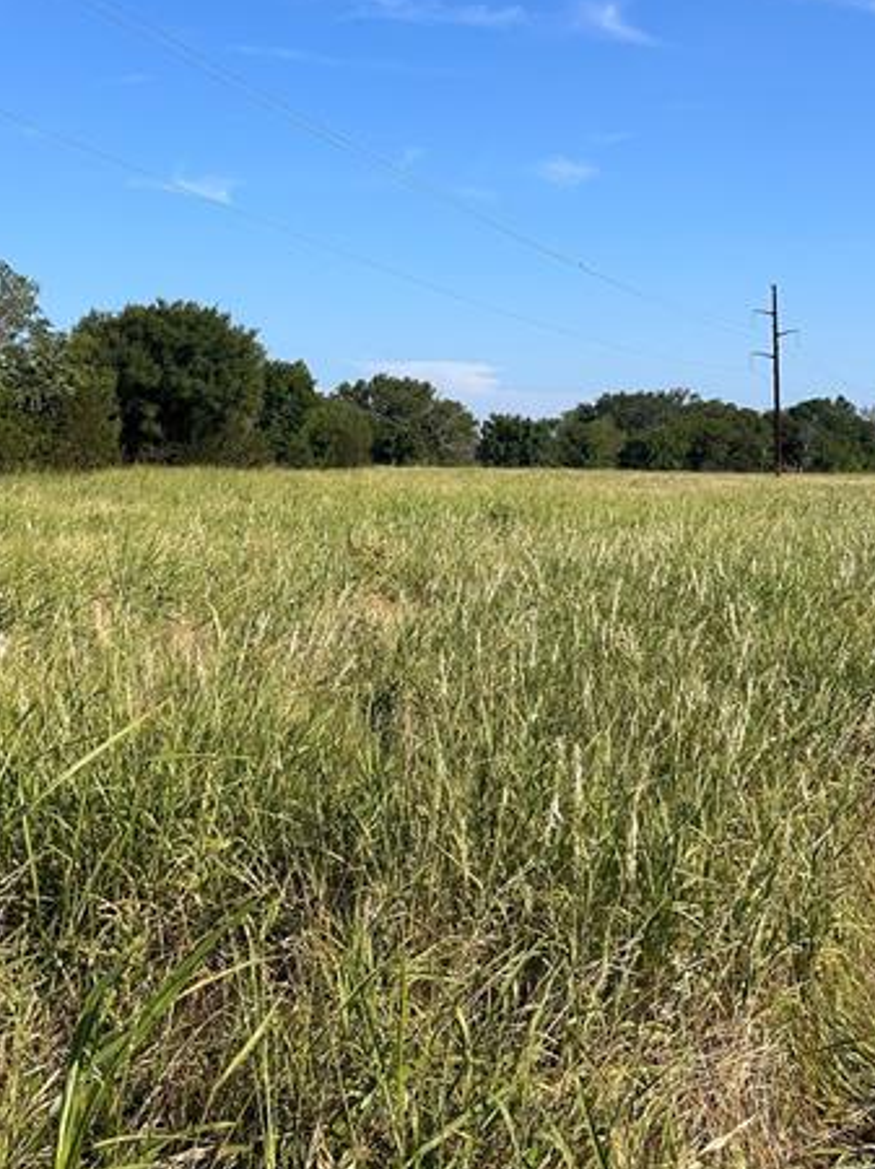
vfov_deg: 44.5
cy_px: 317
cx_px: 371
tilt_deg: +5.9
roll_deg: -1.7
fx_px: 1383
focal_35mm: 41
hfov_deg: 35.0
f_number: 1.78
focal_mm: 6.86
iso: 80
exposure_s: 1/4762
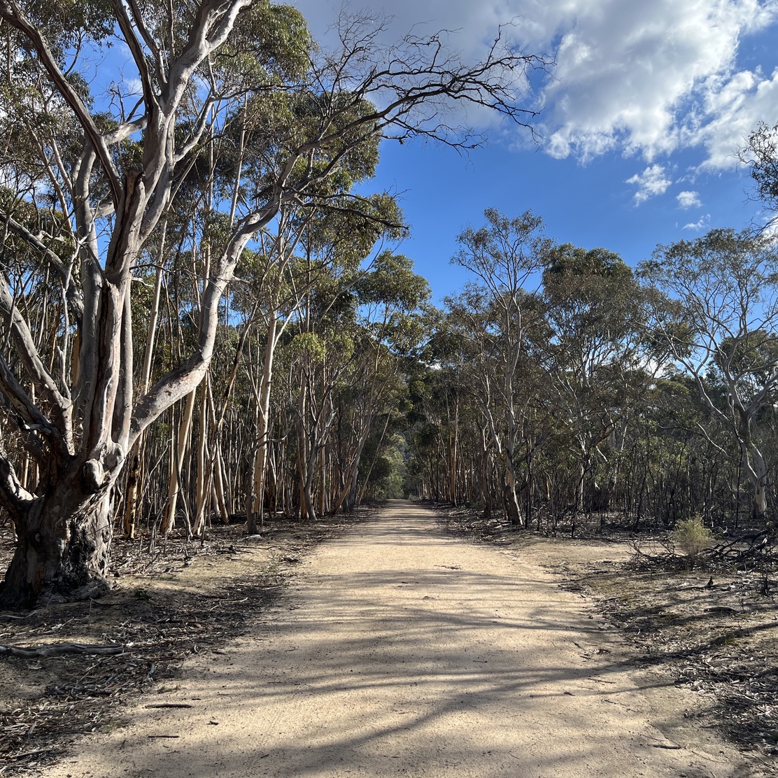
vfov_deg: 52.5
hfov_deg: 52.4
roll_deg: -0.9
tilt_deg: +7.4
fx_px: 788
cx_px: 438
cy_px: 385
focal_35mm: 31
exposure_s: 1/2513
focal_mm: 5.1
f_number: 1.6
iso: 50
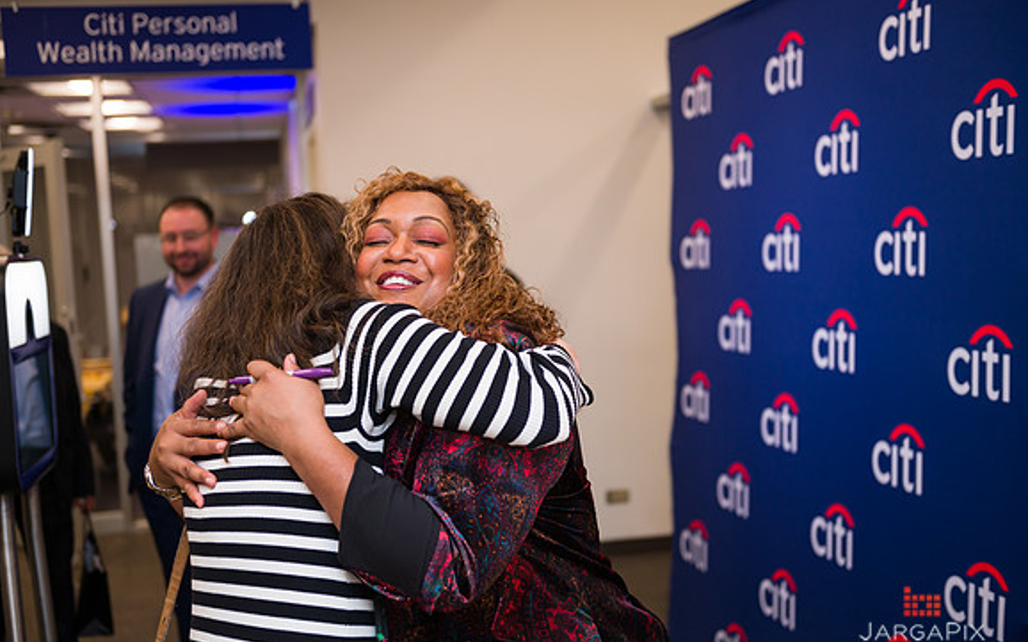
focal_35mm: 46
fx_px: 1289
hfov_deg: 43.5
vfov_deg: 28.0
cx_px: 514
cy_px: 336
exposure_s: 1/200
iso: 400
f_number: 3.2
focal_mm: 45
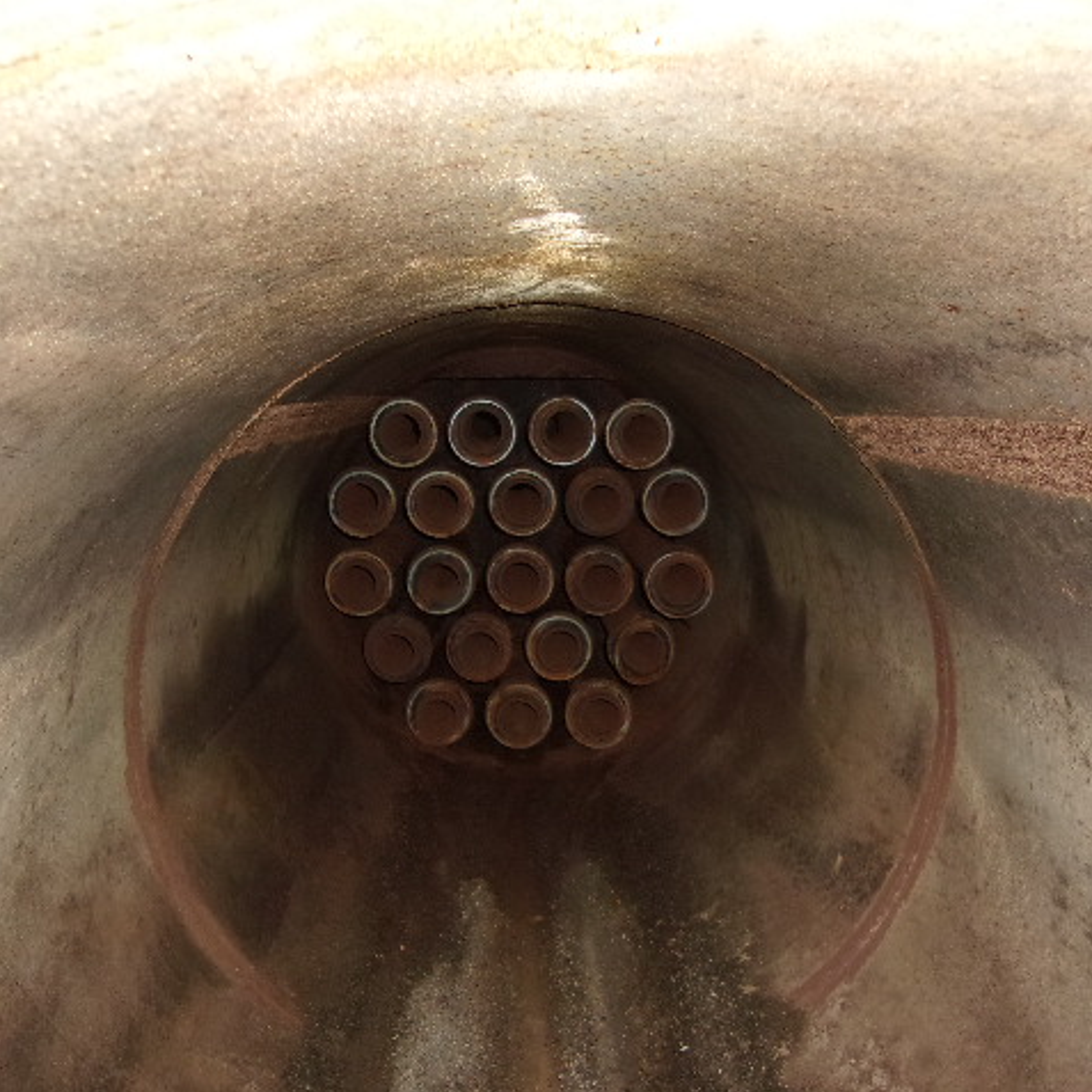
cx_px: 511
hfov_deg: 51.1
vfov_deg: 51.1
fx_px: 1142
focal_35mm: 32
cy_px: 545
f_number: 3
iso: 200
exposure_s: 1/34
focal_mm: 4.9
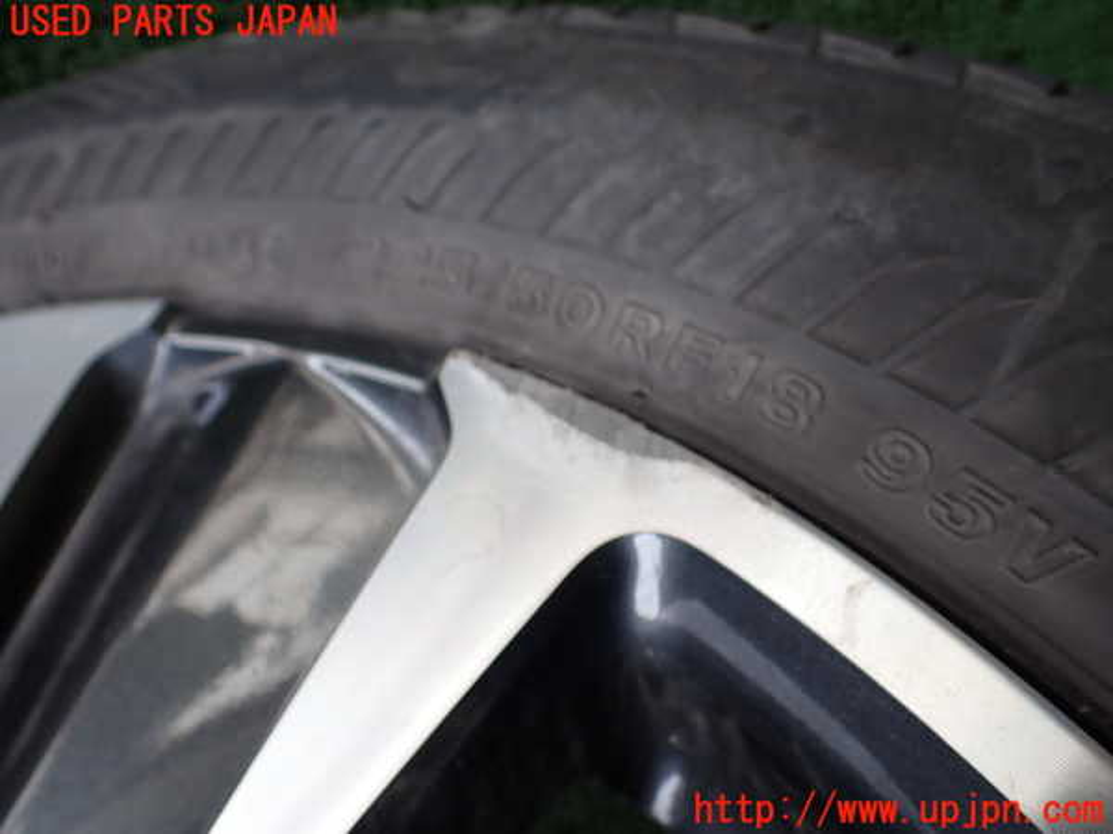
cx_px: 556
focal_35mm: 30
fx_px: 965
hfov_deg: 60.0
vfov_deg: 46.8
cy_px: 417
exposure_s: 1/125
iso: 100
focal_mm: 5.4
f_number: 2.3
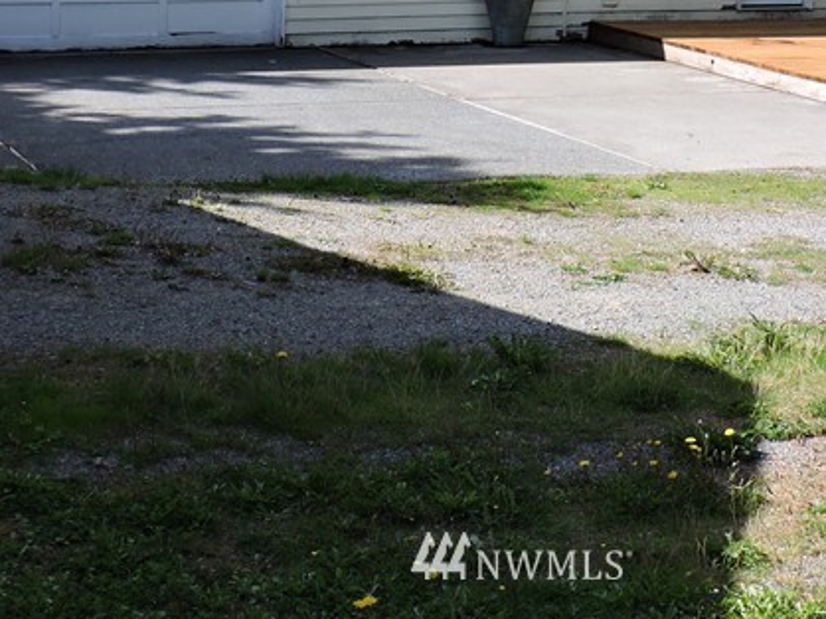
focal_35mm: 98
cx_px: 522
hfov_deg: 20.0
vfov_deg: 14.6
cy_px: -129
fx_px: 2337
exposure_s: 1/500
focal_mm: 7.1
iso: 100
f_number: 3.3
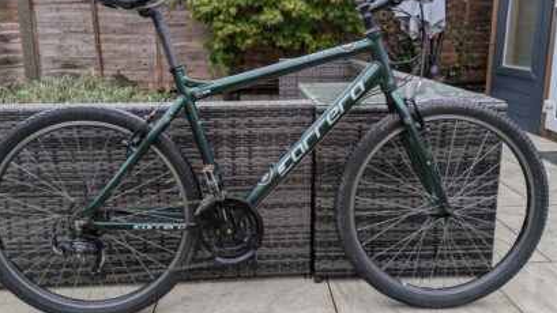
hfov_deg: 61.0
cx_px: 279
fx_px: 473
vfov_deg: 36.7
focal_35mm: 32
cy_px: 147
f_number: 1.89
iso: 50
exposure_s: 1/100
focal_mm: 5.43
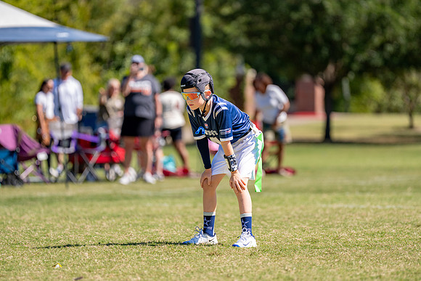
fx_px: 2898
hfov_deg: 8.3
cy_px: 131
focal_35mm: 248
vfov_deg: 5.5
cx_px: 214
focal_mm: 200
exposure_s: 1/2000
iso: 160
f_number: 2.8
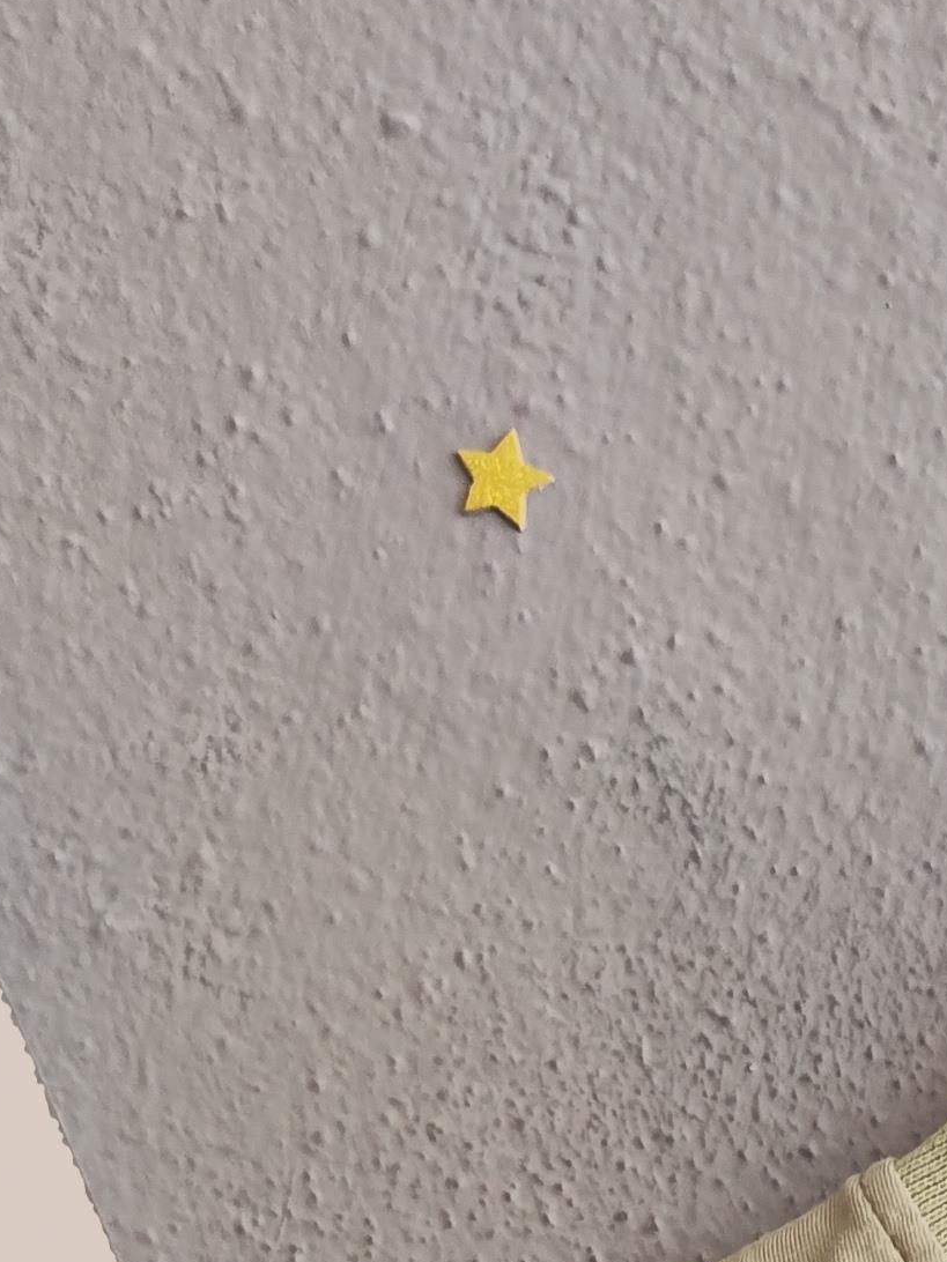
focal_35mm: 90
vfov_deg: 18.8
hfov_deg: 15.1
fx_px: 3283
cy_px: 1963
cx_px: 1444
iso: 400
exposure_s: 1/87.9
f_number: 1.88
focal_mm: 5.59
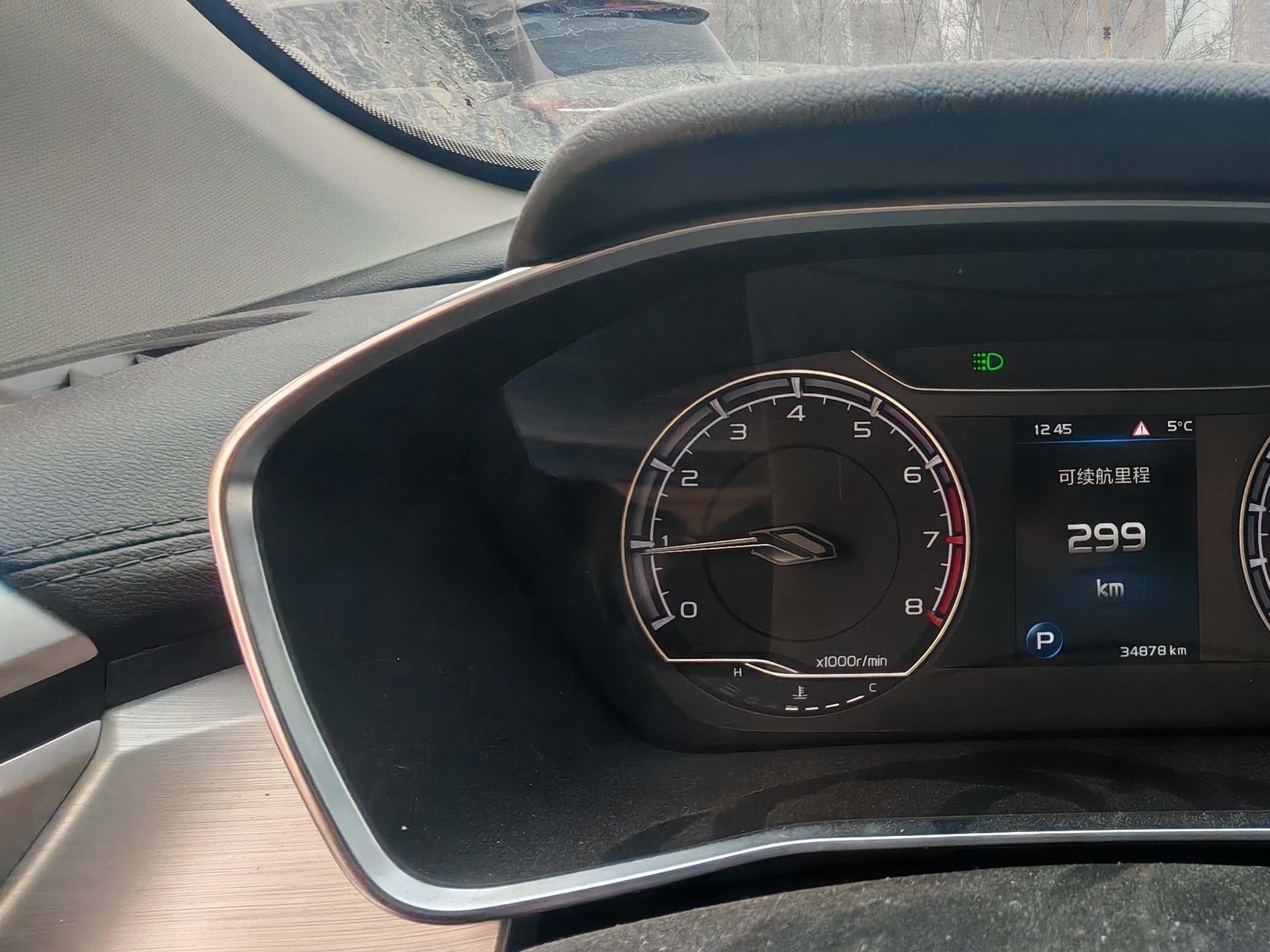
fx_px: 1137
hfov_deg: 50.8
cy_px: 449
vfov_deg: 45.4
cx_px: 1170
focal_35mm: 31
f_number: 2.2
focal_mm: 1.96
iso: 50
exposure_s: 1/310
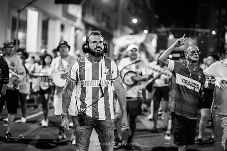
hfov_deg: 39.6
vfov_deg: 27.0
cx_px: 114
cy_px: 76
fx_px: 315
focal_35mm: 50
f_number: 1.2
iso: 1250
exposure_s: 1/320
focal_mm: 50
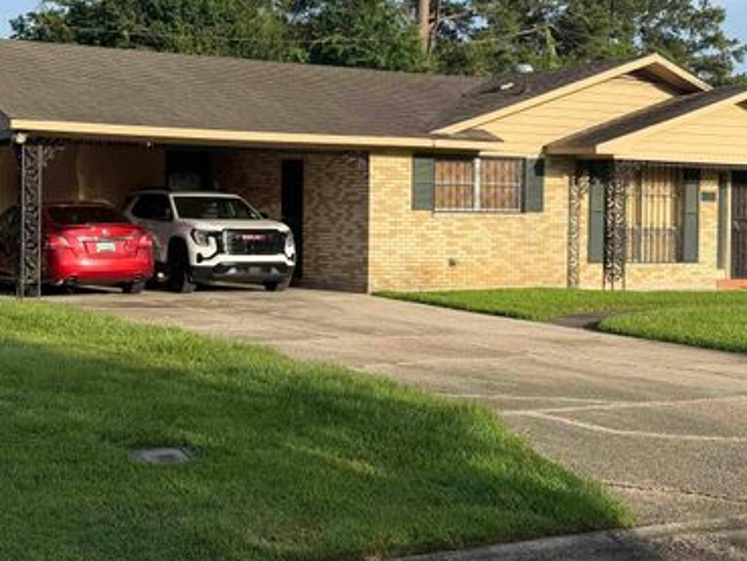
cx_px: 395
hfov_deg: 29.8
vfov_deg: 22.6
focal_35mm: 65
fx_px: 1403
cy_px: 242
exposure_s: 1/2577
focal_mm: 6.76
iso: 64
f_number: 1.78
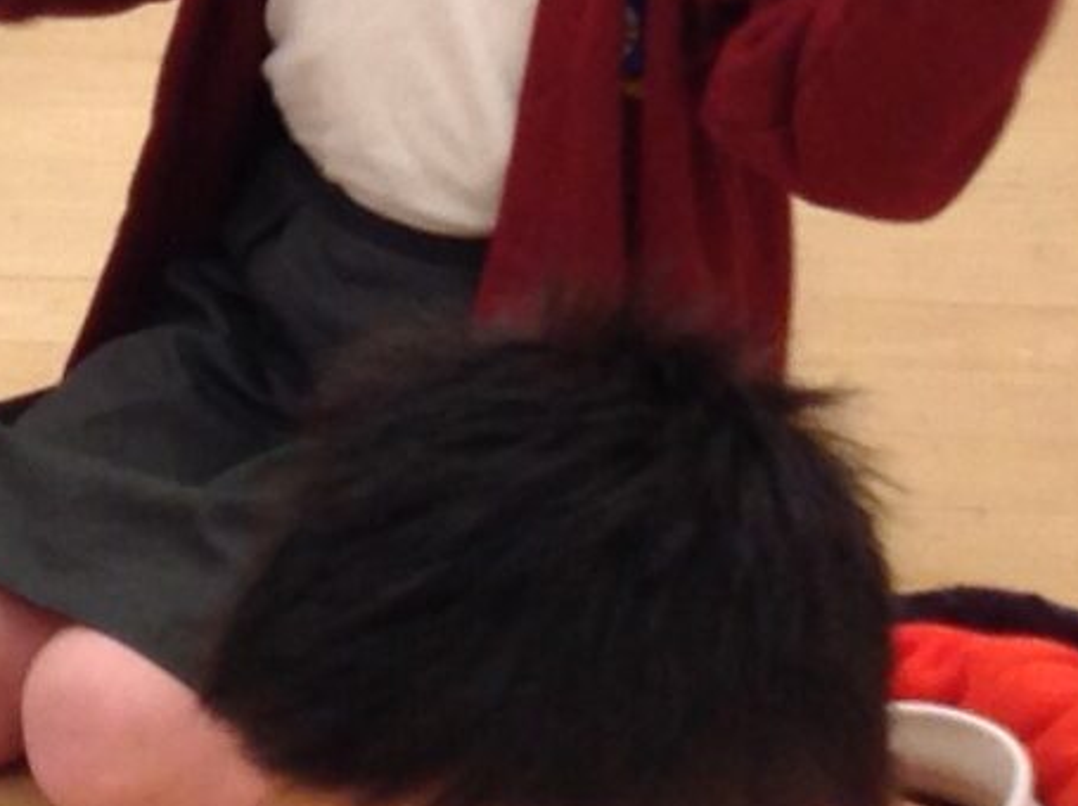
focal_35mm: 197
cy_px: -401
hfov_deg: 9.9
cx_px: -142
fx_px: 6127
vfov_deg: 7.4
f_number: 2.4
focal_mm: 4.28
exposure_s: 1/15
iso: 64
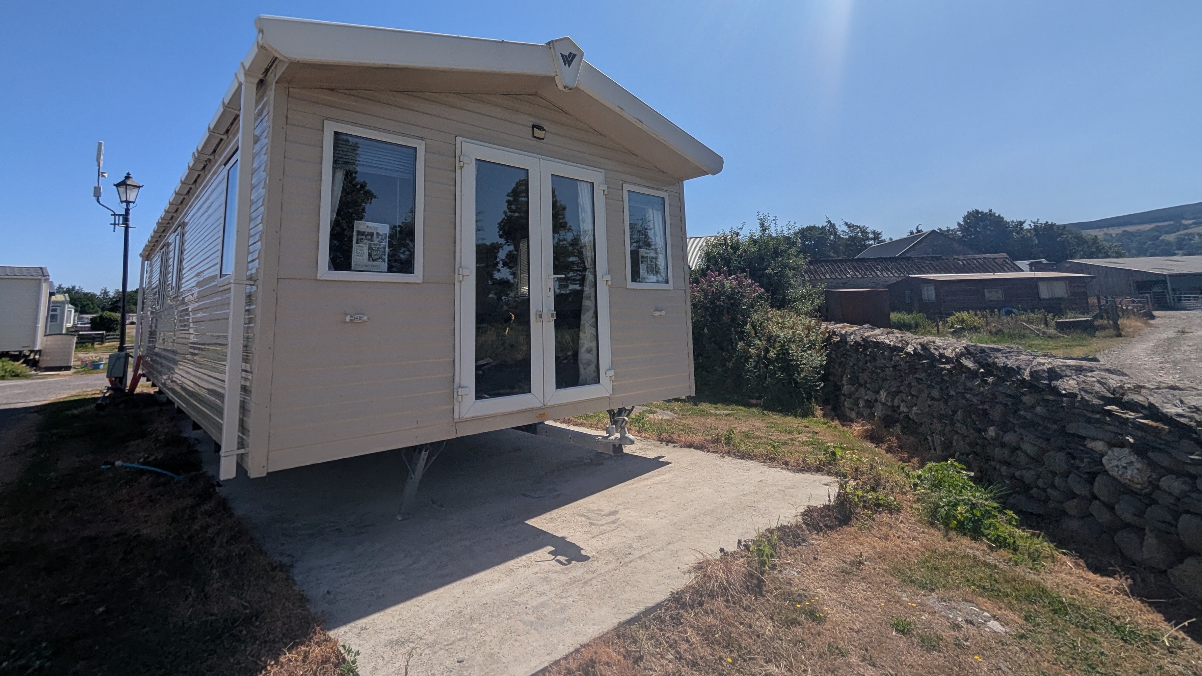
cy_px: 224
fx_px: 478
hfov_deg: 102.9
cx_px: 578
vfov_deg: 68.5
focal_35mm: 15
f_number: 1.7
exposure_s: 1/14706
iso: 62
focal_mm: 2.02
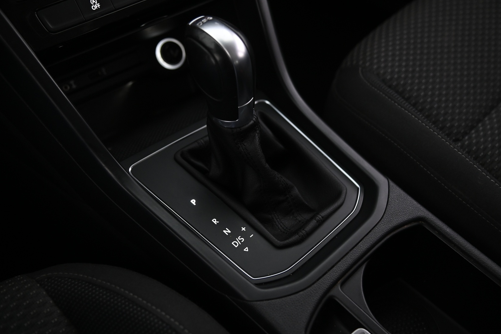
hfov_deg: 47.4
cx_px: 249
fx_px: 570
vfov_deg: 32.6
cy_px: 168
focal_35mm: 41
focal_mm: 40
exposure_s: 1/15
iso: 2000
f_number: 4
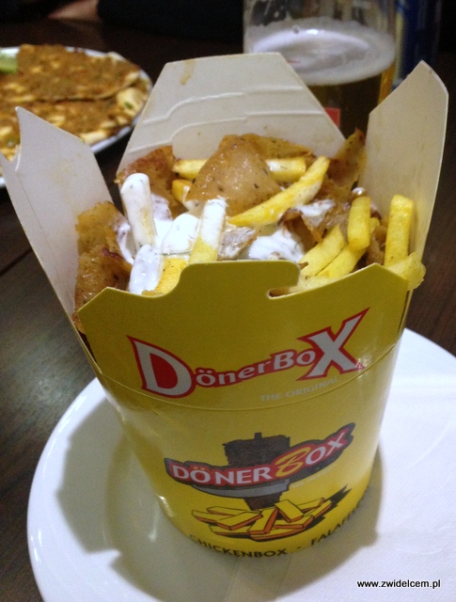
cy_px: 301
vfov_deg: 55.2
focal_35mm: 33
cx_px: 228
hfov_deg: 43.2
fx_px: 576
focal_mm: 4.12
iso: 320
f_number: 2.4
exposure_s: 1/20
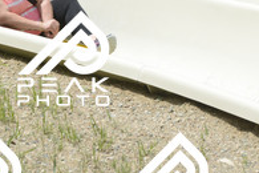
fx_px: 2870
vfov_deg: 3.4
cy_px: 50
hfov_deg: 5.2
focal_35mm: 399
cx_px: 69
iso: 180
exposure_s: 1/640
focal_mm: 195
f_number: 6.3
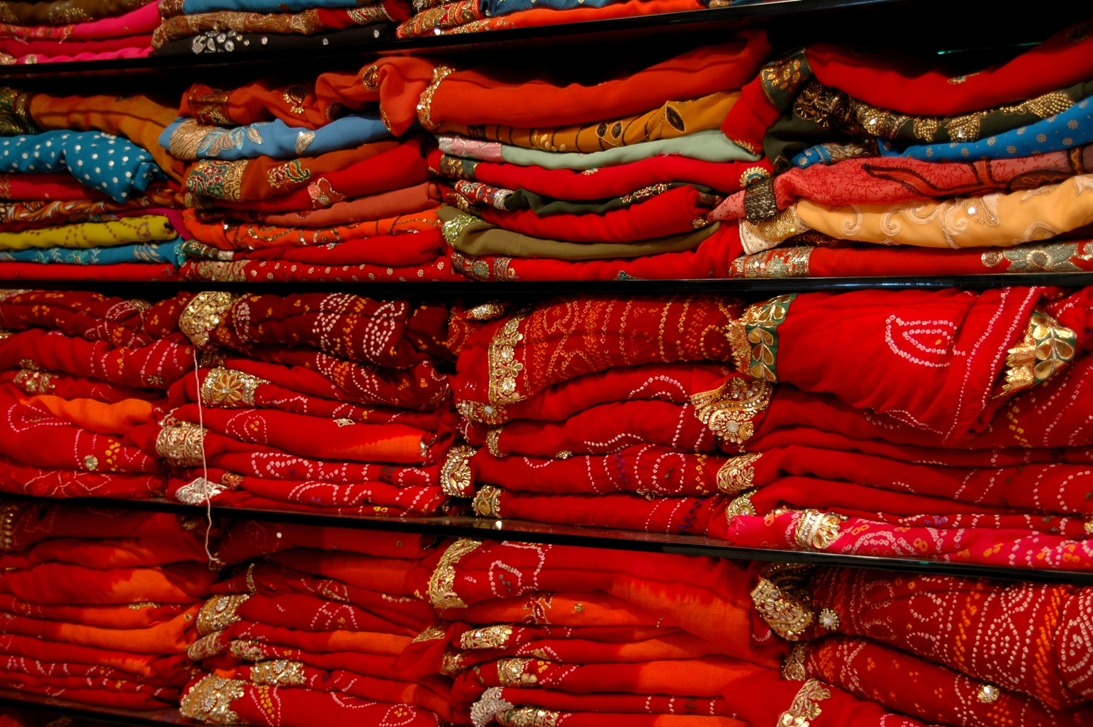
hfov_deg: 30.5
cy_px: 364
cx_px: 546
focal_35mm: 66
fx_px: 2002
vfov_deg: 20.6
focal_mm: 44
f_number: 4.8
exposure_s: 1/13
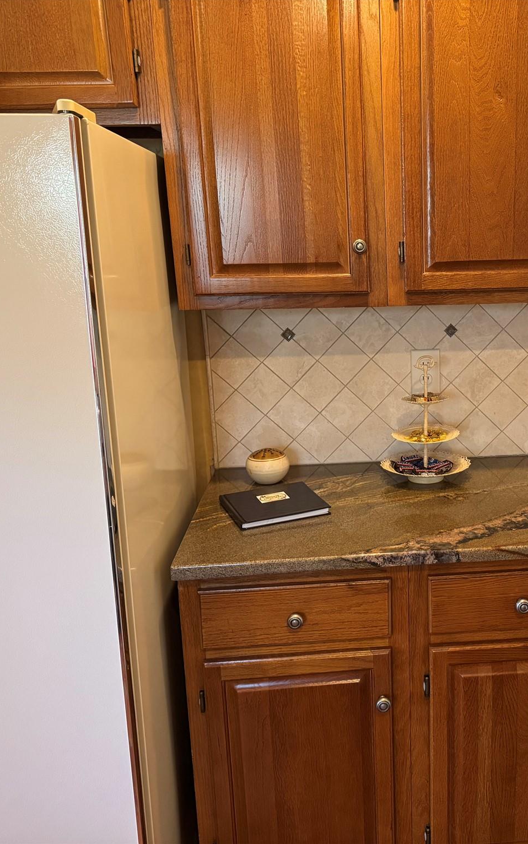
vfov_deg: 56.7
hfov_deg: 36.2
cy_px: 421
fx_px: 783
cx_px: 411
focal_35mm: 34
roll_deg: +1.0
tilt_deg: -14.0
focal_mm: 6.76
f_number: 1.78
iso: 400
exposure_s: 1/60
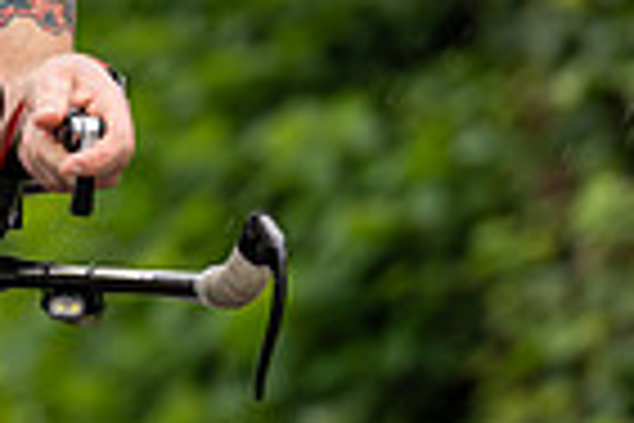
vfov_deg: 1.9
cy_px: -70
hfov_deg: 2.8
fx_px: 12926
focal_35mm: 734
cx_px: -162
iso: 320
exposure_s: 1/400
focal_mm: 178
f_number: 3.2
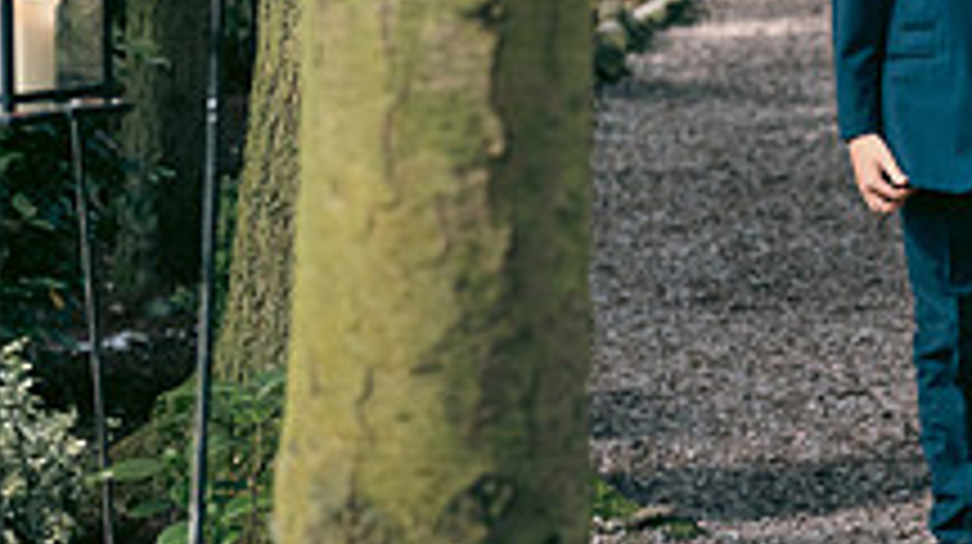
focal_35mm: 197
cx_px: 1138
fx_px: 5072
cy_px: -25
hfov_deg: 10.8
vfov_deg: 6.1
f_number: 3.5
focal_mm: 70
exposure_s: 1/160
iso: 250
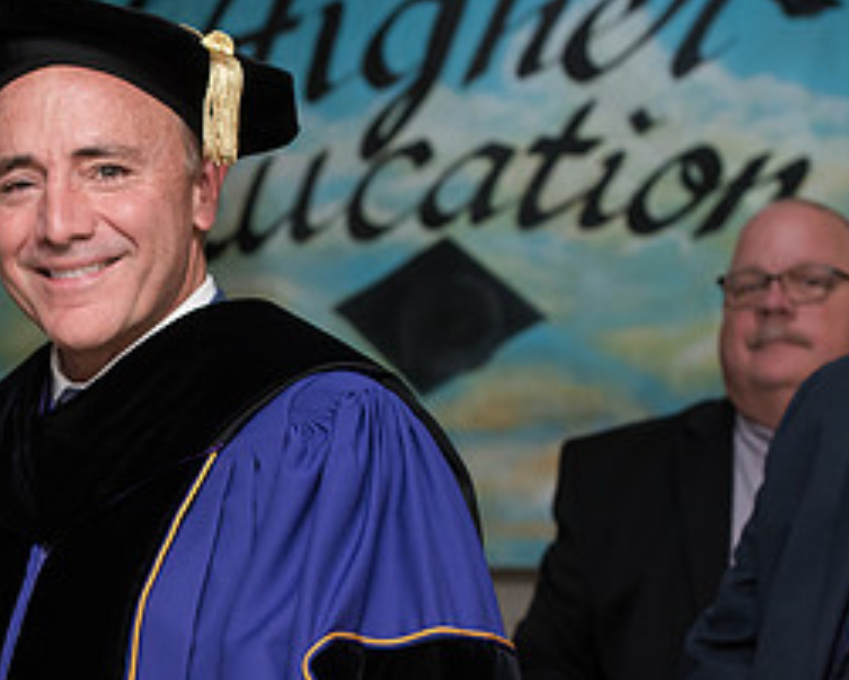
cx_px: -30
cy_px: 533
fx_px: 4248
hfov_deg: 11.3
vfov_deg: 9.1
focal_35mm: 169
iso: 1600
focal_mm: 78
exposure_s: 1/200
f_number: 6.3
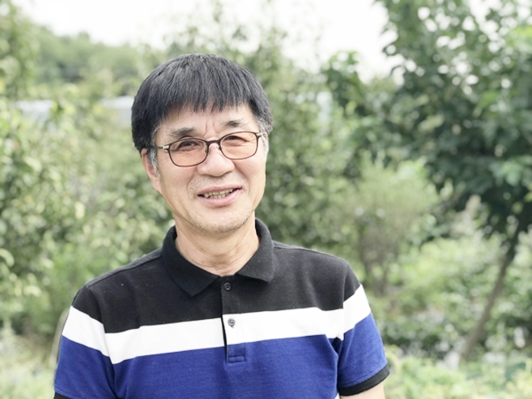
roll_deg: +0.3
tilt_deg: +2.4
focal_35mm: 57
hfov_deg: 33.8
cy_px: 200
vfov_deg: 25.7
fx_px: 876
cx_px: 266
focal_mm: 6.6
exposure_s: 1/208
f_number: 2.8
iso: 20
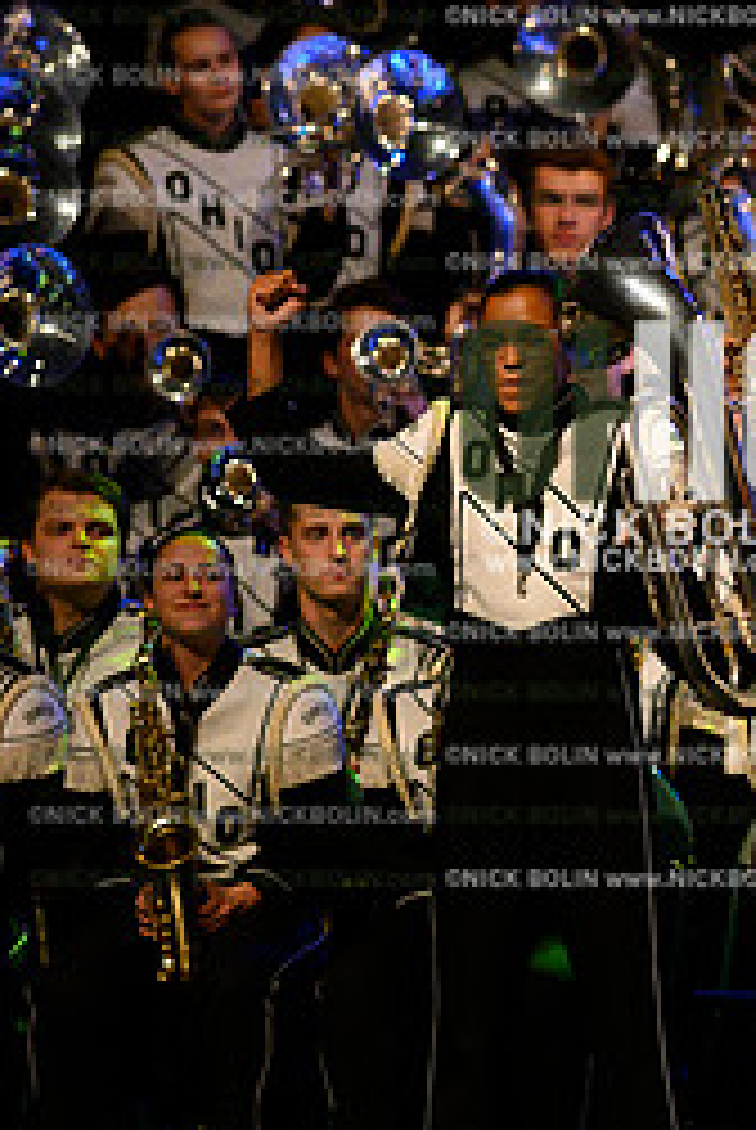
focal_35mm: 537
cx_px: 648
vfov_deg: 3.8
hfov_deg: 2.6
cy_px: 446
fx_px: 16868
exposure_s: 1/500
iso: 6400
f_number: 4
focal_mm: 300
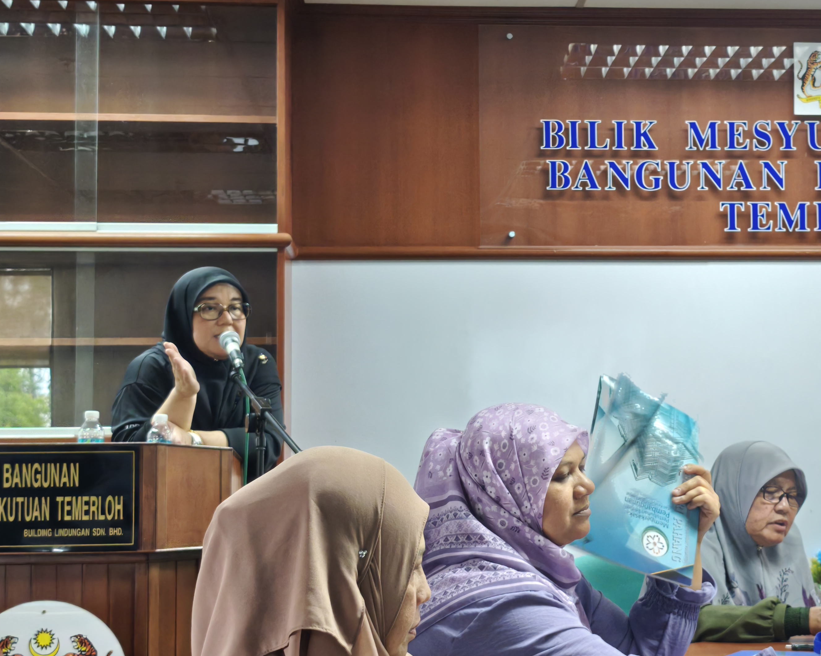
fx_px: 1677
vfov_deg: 22.2
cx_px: 577
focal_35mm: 69
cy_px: 324
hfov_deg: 27.3
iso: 250
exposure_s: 1/50
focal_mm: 6.57
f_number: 1.6
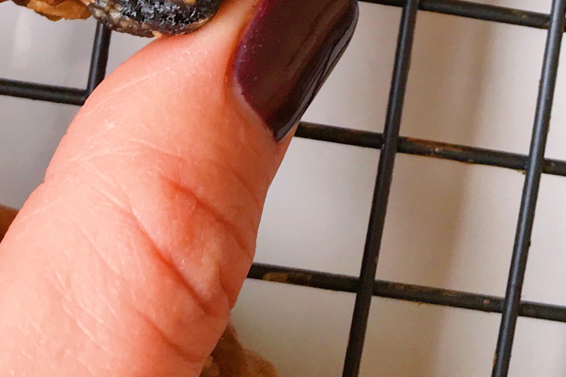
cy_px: -327
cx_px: 384
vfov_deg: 12.1
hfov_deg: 19.8
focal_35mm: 103
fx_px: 1619
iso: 25
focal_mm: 3.99
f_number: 1.8
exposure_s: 1/40
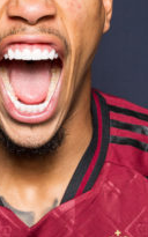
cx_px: 49
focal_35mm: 166
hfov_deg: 7.9
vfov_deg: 12.5
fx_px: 1069
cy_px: 218
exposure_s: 1/200
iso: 200
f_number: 7.1
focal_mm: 32.5
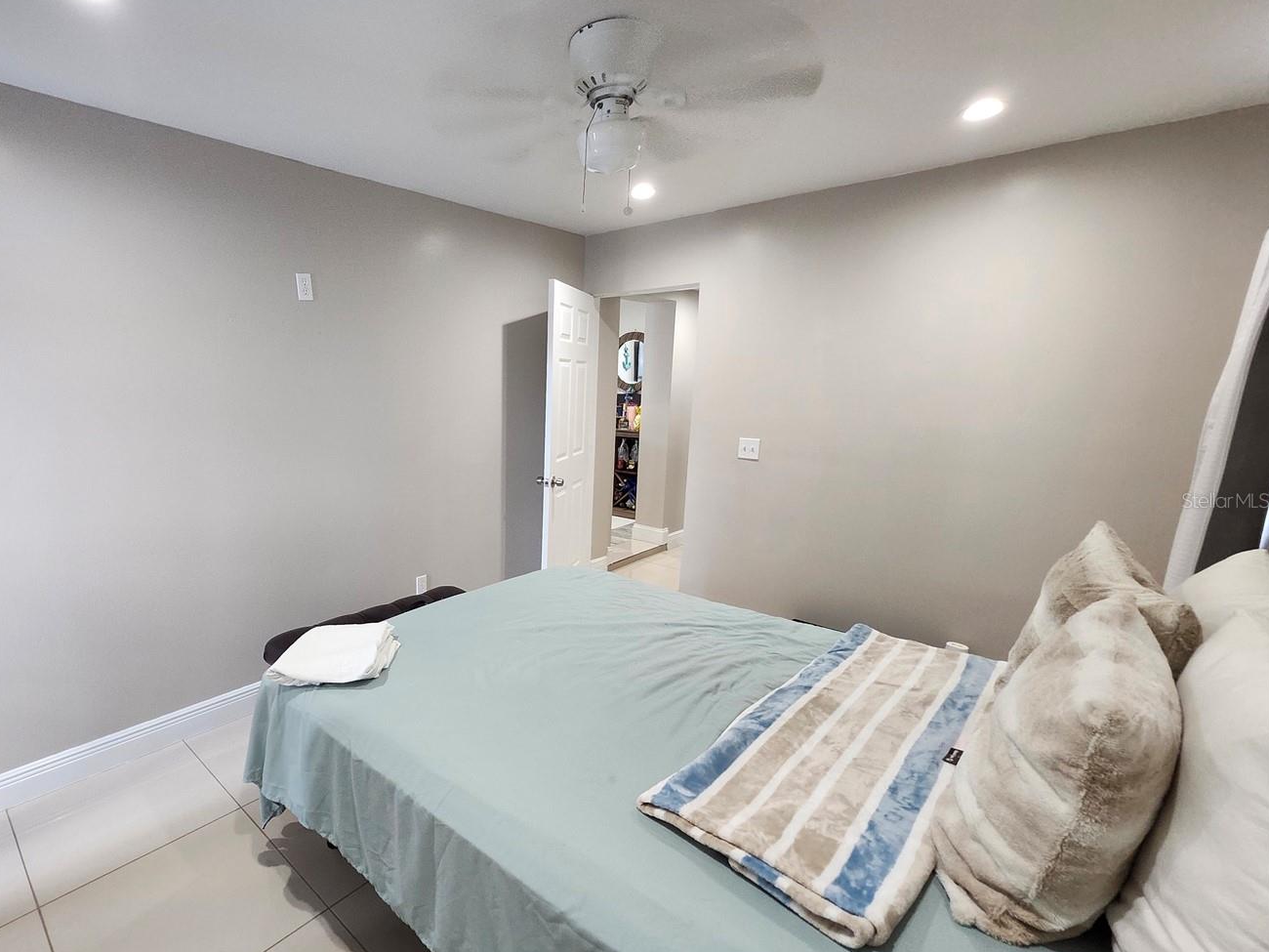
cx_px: 493
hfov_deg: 93.0
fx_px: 587
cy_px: 500
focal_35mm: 16
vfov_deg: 78.0
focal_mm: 1.74
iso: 400
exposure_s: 1/60
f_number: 2.2
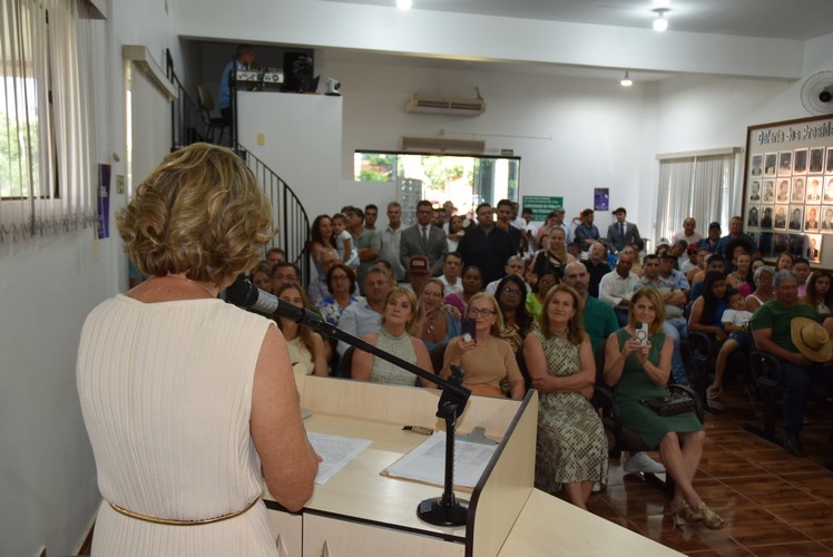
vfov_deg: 40.0
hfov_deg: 57.2
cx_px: 416
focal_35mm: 33
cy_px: 278
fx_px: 764
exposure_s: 1/100
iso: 800
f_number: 5
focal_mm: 22
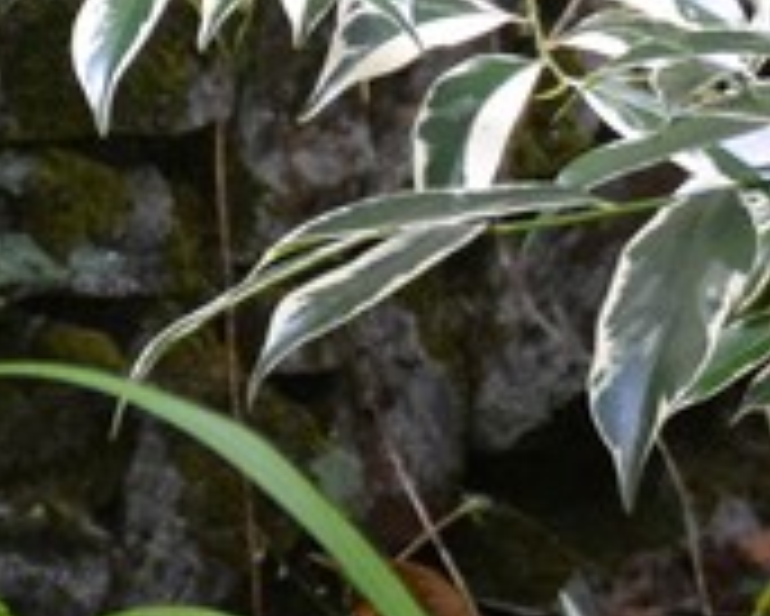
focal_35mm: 505
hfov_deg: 3.8
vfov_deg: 3.1
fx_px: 11515
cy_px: -65
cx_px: 1567
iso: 3200
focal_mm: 60
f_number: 5
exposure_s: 1/100
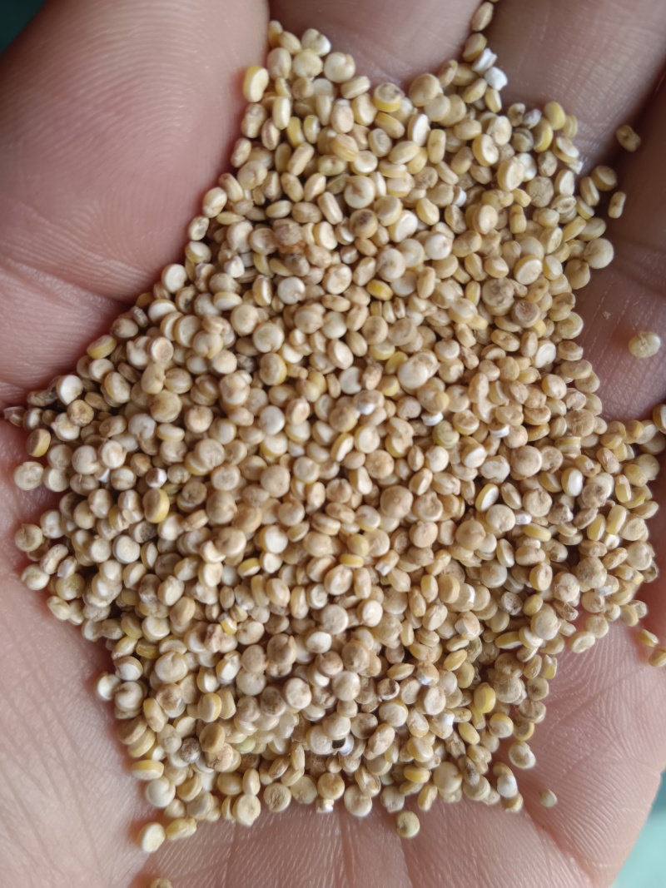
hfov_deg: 53.1
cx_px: 333
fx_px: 667
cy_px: 444
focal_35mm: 26
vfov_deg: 67.3
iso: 100
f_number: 1.8
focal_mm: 3.96
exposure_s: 1/126
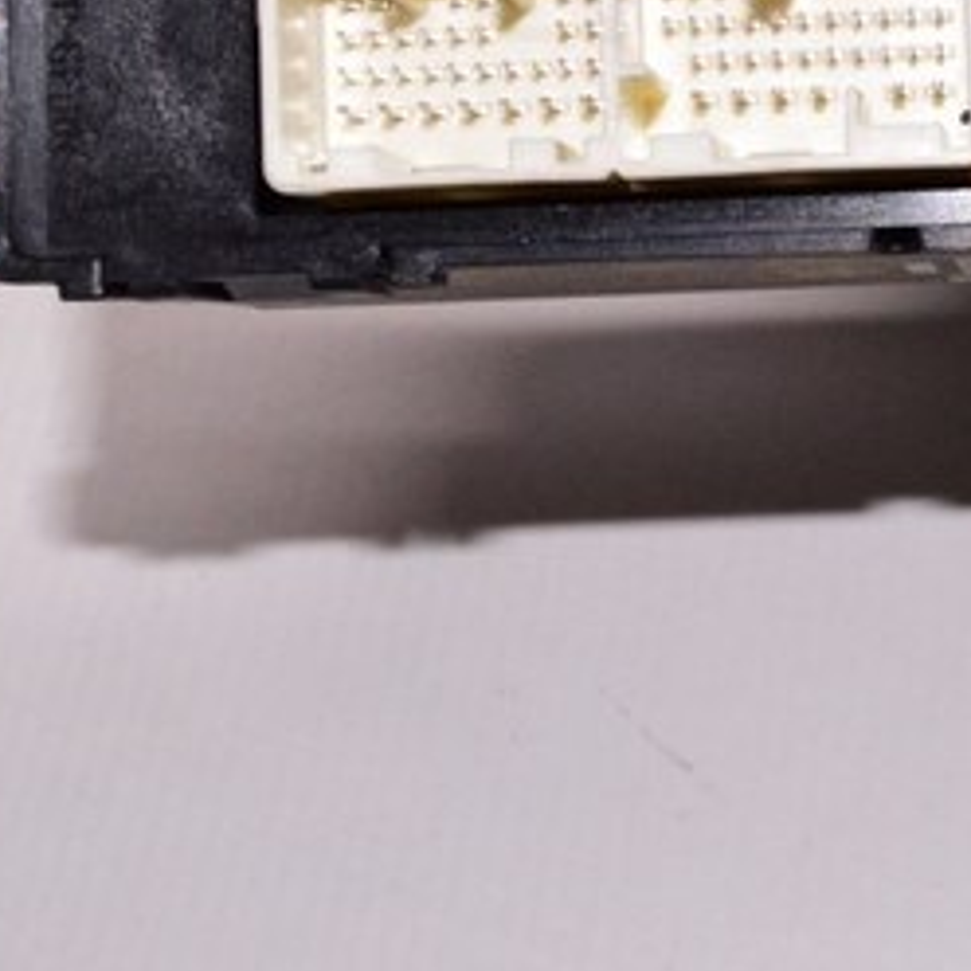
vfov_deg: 16.5
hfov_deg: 16.1
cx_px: 1069
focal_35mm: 105
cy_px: 237
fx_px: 3332
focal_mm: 20
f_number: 8
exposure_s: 1/125
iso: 1600
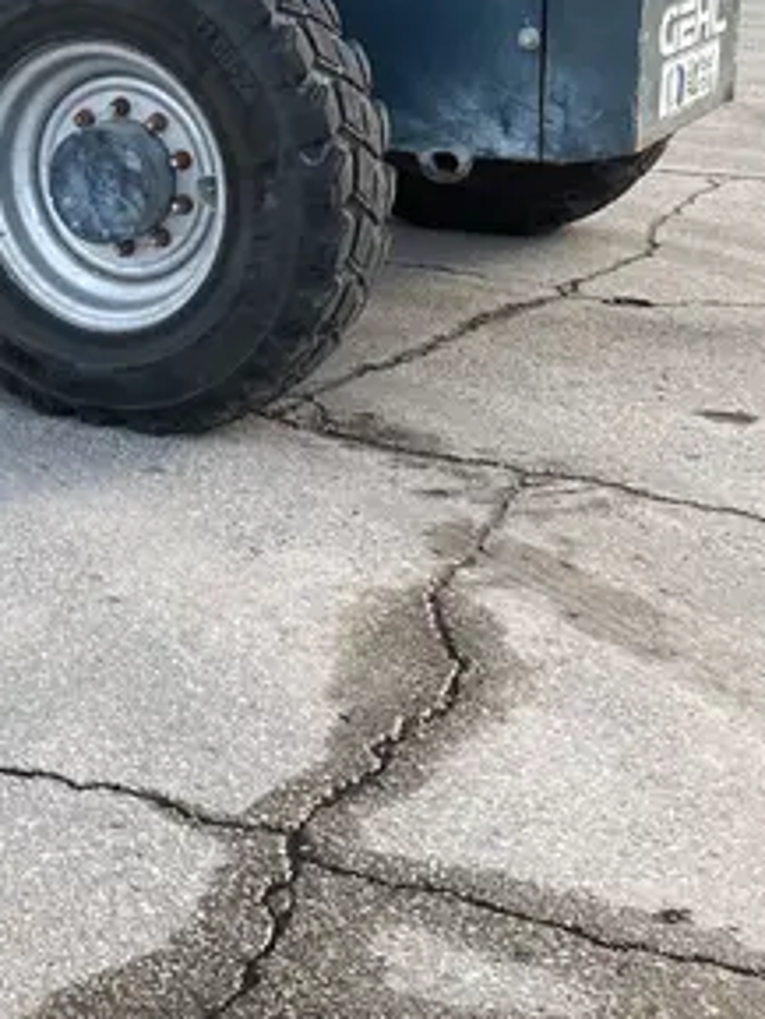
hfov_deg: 19.8
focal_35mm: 71
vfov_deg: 27.0
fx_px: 2091
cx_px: -74
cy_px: 259
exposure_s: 1/656
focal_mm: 3.99
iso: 20
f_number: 1.8
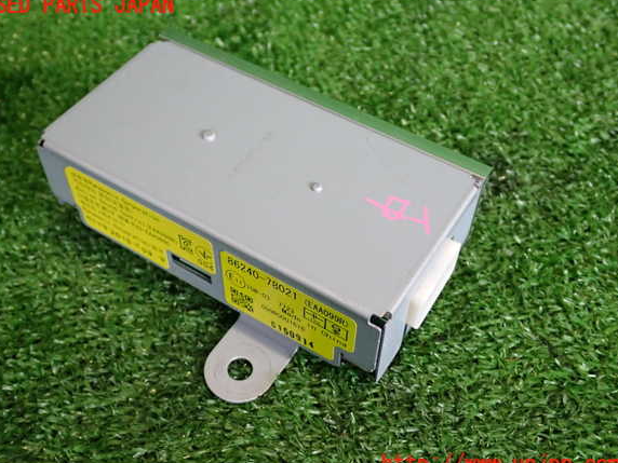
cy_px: 235
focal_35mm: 43
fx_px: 768
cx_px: 301
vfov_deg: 33.6
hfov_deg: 43.8
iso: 500
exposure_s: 1/40
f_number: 2.8
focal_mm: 7.31
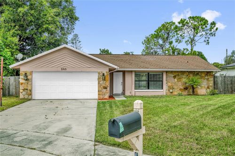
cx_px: 118
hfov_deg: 58.0
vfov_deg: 40.5
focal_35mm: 32
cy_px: 78
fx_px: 212
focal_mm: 32.5
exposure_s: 1/2500
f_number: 5.6
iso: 200
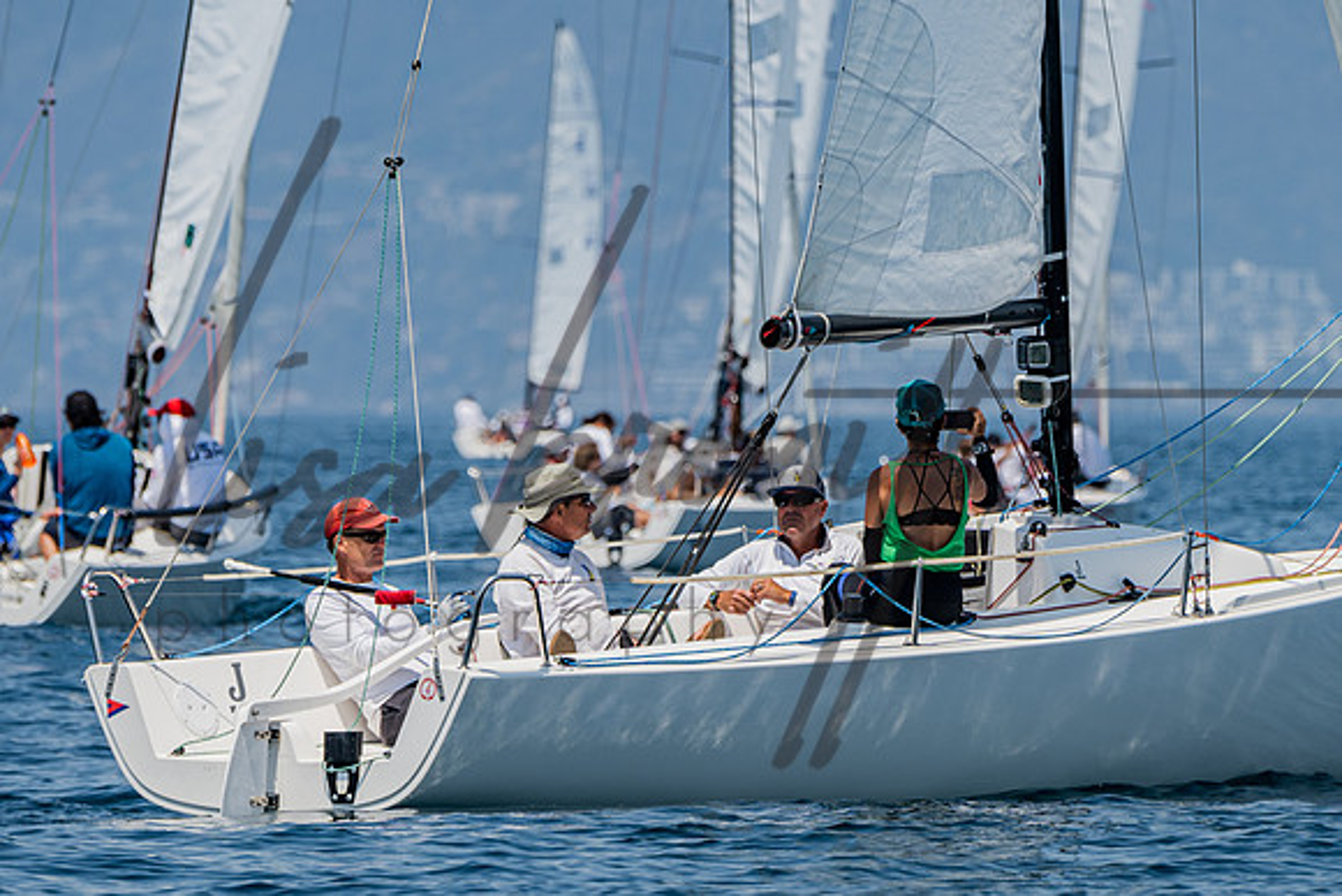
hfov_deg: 3.3
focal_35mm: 616
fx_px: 22972
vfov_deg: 2.2
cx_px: 724
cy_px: 537
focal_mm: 310
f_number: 6.3
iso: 125
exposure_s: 1/800
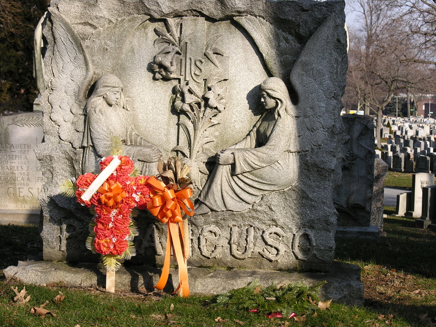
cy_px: 164
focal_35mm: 94
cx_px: 218
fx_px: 1184
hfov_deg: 20.9
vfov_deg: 15.7
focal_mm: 24
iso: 50
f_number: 5
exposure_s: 1/246
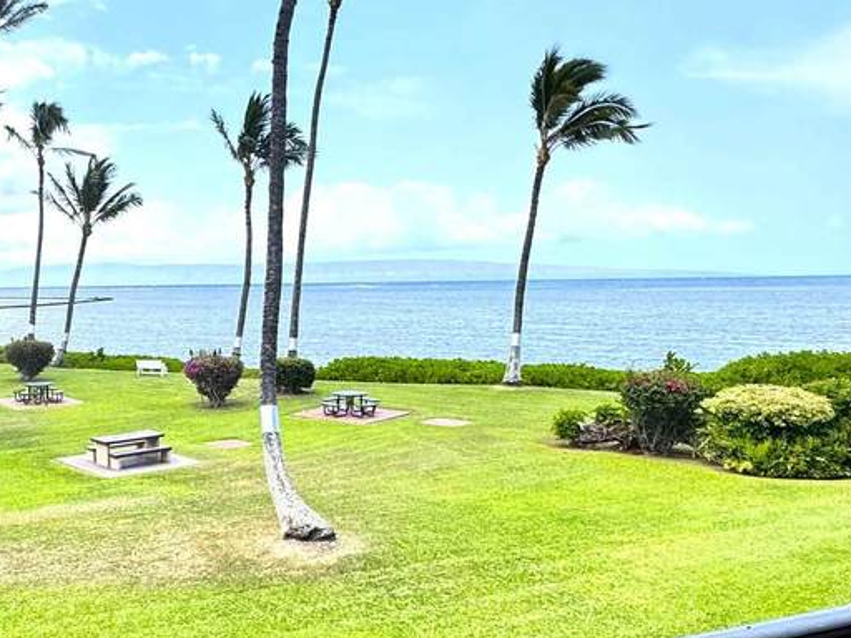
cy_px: 372
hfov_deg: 48.9
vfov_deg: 40.6
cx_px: 143
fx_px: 860
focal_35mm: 35
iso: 50
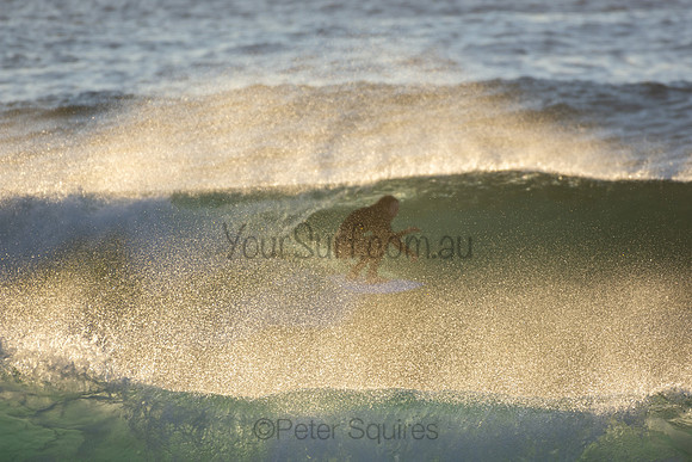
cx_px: 346
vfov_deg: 1.8
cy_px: 231
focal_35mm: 750
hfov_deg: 2.7
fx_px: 14419
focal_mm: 500
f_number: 5.6
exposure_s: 1/1000
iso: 220
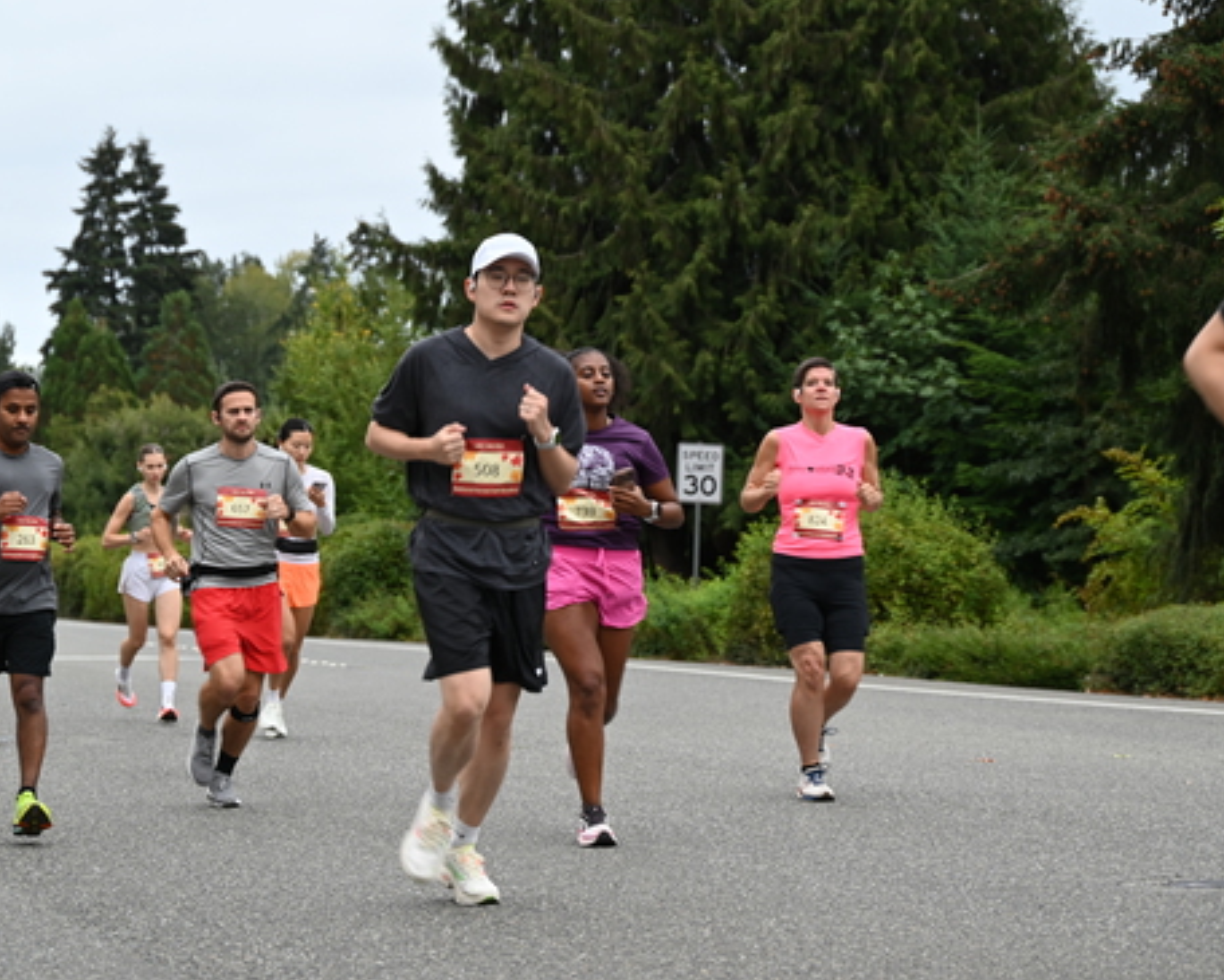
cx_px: 580
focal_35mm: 103
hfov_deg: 18.6
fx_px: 3732
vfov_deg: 15.0
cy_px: 490
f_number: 6.3
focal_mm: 91
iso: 400
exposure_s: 1/160
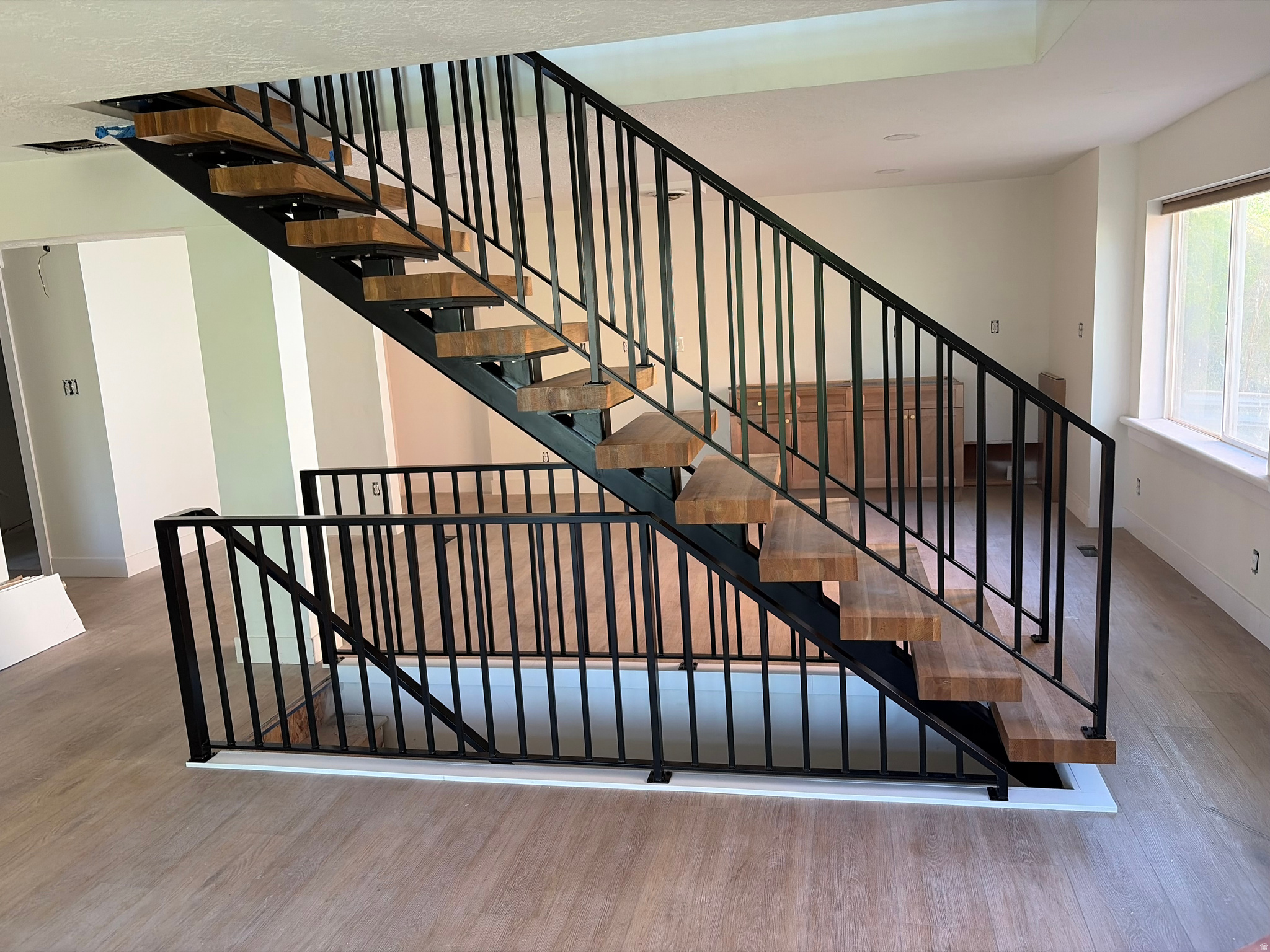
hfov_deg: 67.3
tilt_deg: -9.3
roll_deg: +4.0
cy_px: 476
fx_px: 954
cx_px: 635
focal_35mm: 26
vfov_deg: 53.1
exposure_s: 1/67
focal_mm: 5.96
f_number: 1.6
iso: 125
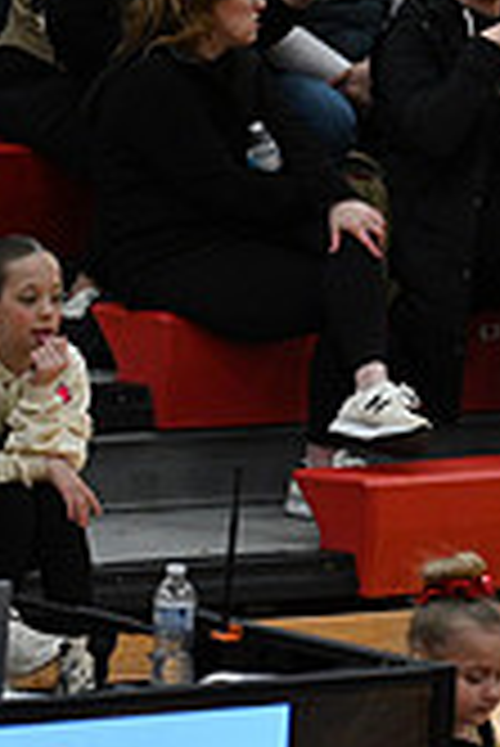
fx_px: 14531
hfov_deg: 2.0
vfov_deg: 2.9
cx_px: 1266
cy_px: 799
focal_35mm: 699
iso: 4000
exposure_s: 1/400
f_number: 4
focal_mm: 200
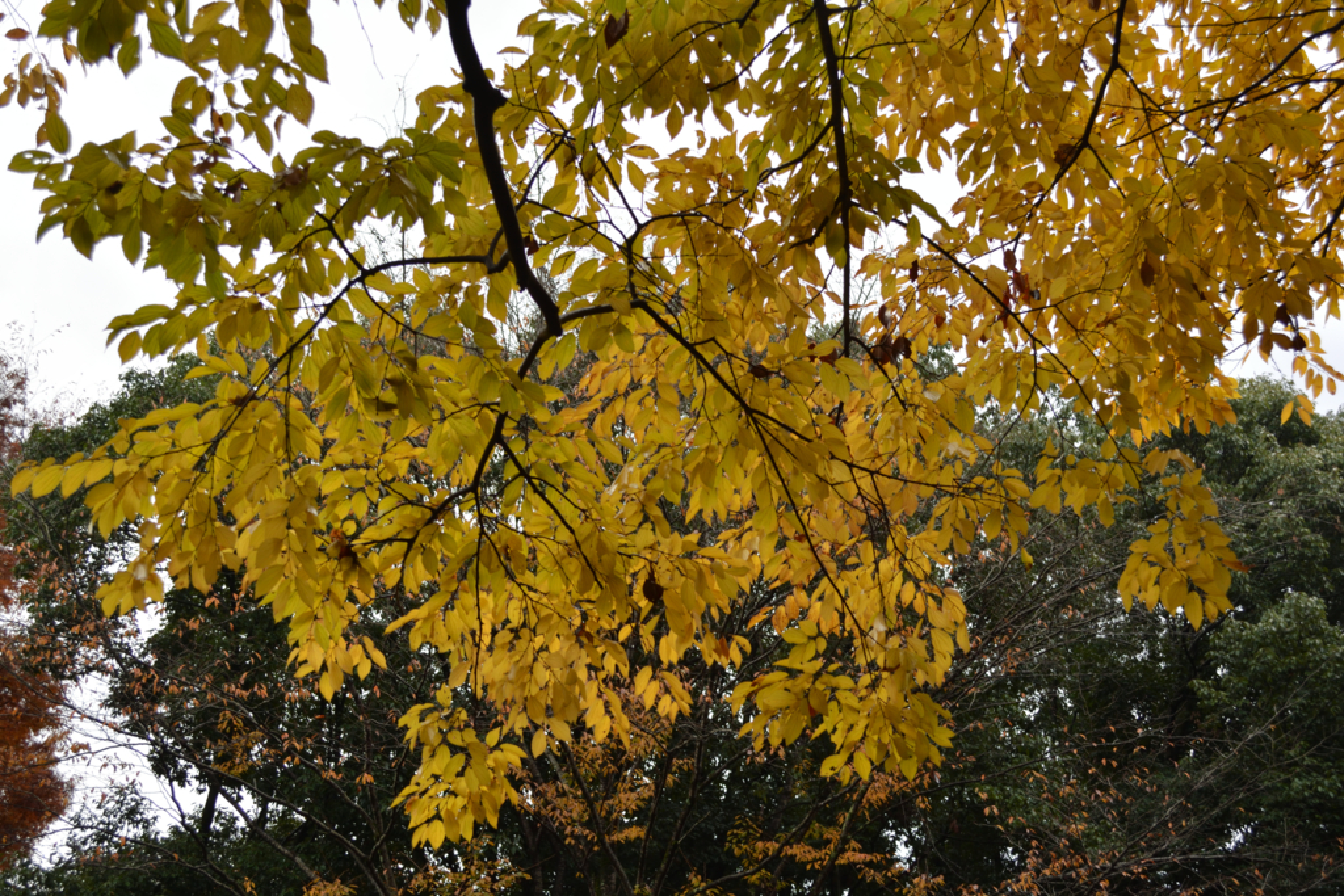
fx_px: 1792
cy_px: 448
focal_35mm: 48
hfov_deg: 41.1
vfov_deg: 28.1
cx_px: 672
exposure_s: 1/160
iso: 200
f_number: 5.6
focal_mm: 32
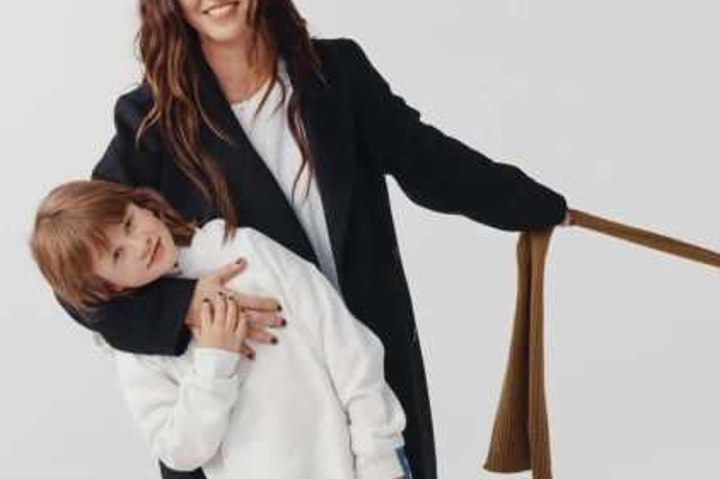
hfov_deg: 22.3
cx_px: 474
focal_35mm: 91
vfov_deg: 15.0
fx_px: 1819
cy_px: 264
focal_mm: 40
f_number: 11
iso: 250
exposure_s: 1/125
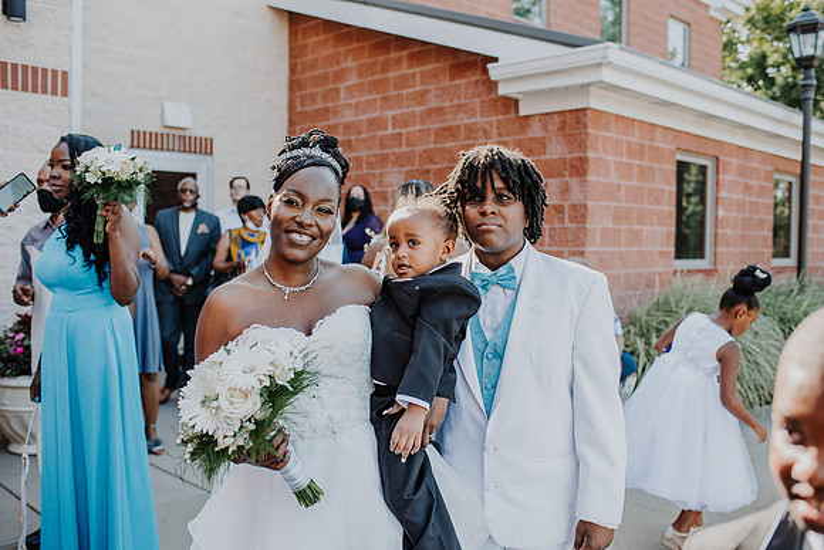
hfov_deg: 54.4
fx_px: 801
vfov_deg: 37.9
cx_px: 412
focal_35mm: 35
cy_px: 275
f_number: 3.2
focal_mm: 35
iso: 500
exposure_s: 1/1250
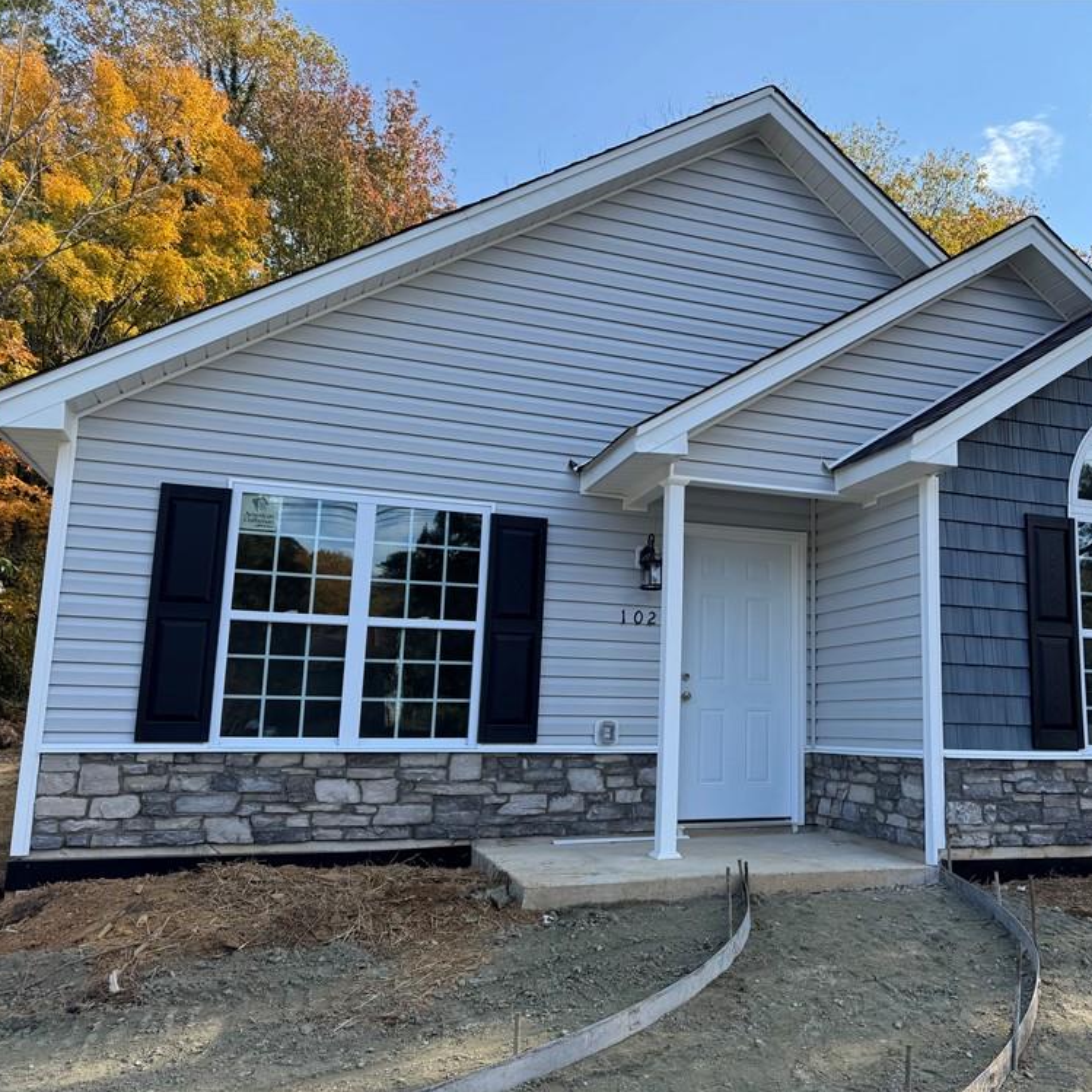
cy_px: 557
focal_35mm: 29
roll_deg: -1.3
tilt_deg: +8.0
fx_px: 1035
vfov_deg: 55.6
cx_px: 736
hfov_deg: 54.4
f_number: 1.78
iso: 80
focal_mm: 6.76
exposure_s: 1/1488
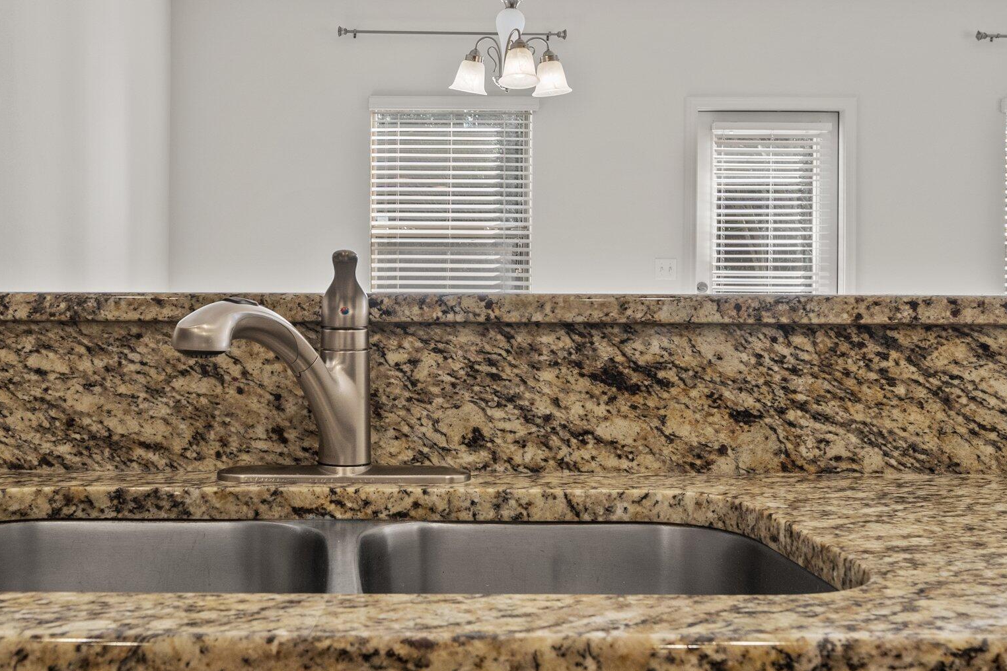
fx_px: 1203
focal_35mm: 43
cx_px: 346
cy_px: 282
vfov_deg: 31.1
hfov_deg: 44.8
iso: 640
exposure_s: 1/6
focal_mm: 21.4
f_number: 8
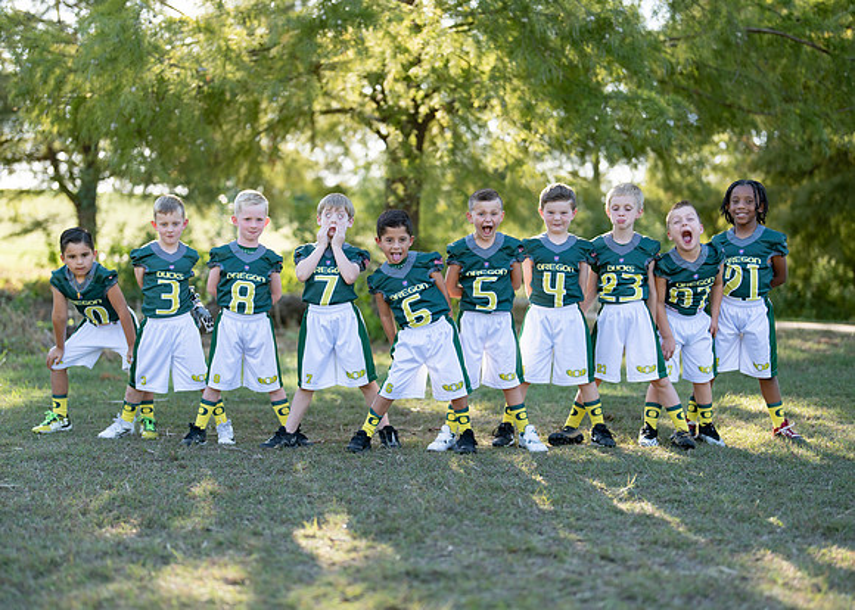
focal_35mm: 55
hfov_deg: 35.5
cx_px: 406
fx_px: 1337
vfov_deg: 25.7
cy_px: 321
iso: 100
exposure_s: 1/1250
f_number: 1.2
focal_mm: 50
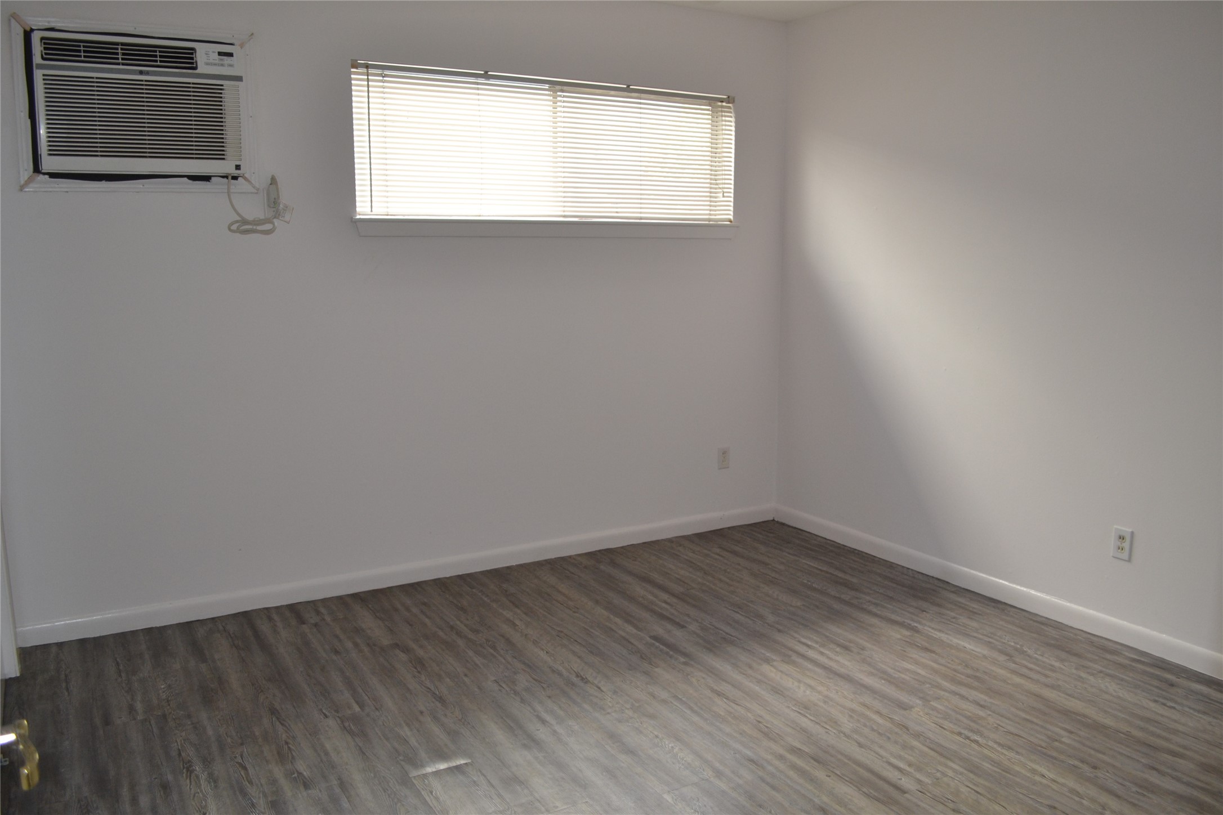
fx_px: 917
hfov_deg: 67.4
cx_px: 612
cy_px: 408
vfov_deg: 47.9
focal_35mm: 27
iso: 450
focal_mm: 18
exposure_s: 1/60
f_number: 3.5
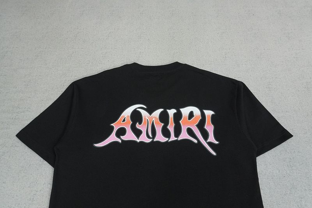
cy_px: 104
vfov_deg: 53.1
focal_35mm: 24
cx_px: 156
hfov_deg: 73.8
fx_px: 208
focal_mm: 16
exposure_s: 1/160
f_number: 8
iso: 1000
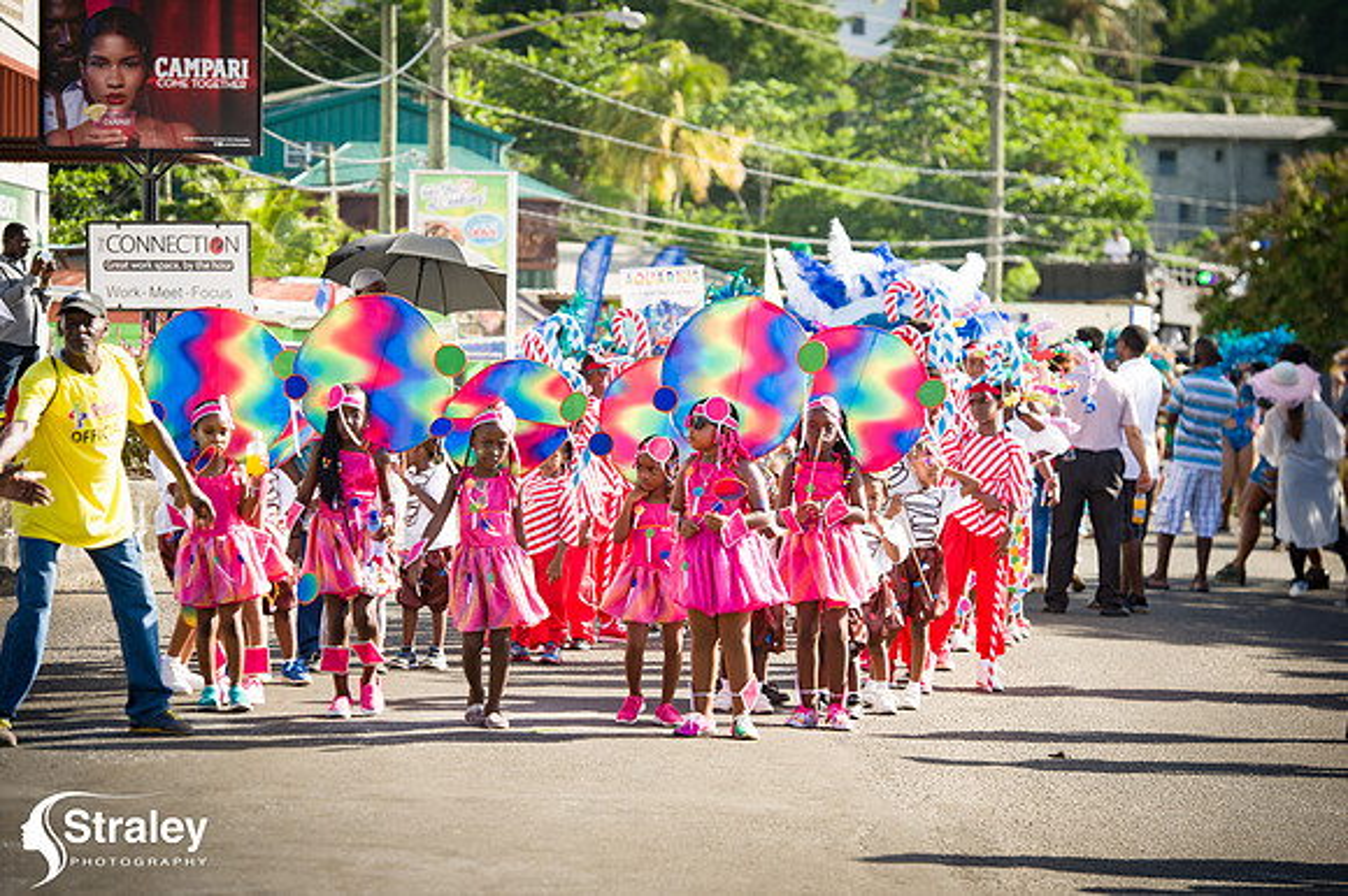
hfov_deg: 16.4
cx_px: 674
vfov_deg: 11.0
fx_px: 4678
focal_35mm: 125
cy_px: 448
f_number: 5.6
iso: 100
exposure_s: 1/200
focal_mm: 125
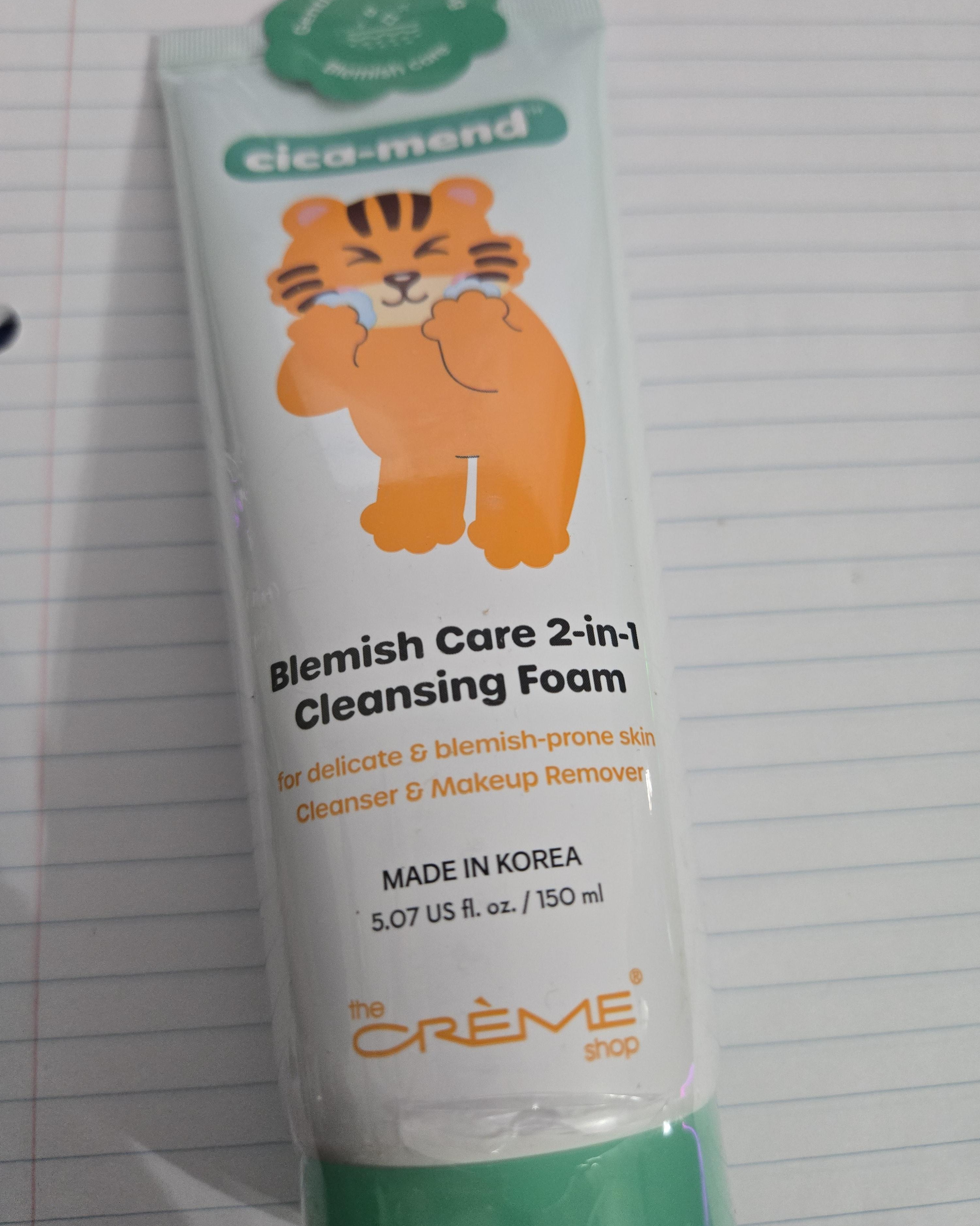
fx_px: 870
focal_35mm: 24
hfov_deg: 58.8
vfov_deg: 70.3
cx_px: 490
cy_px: 585
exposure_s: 1/120
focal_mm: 5.4
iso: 1000
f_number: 1.8
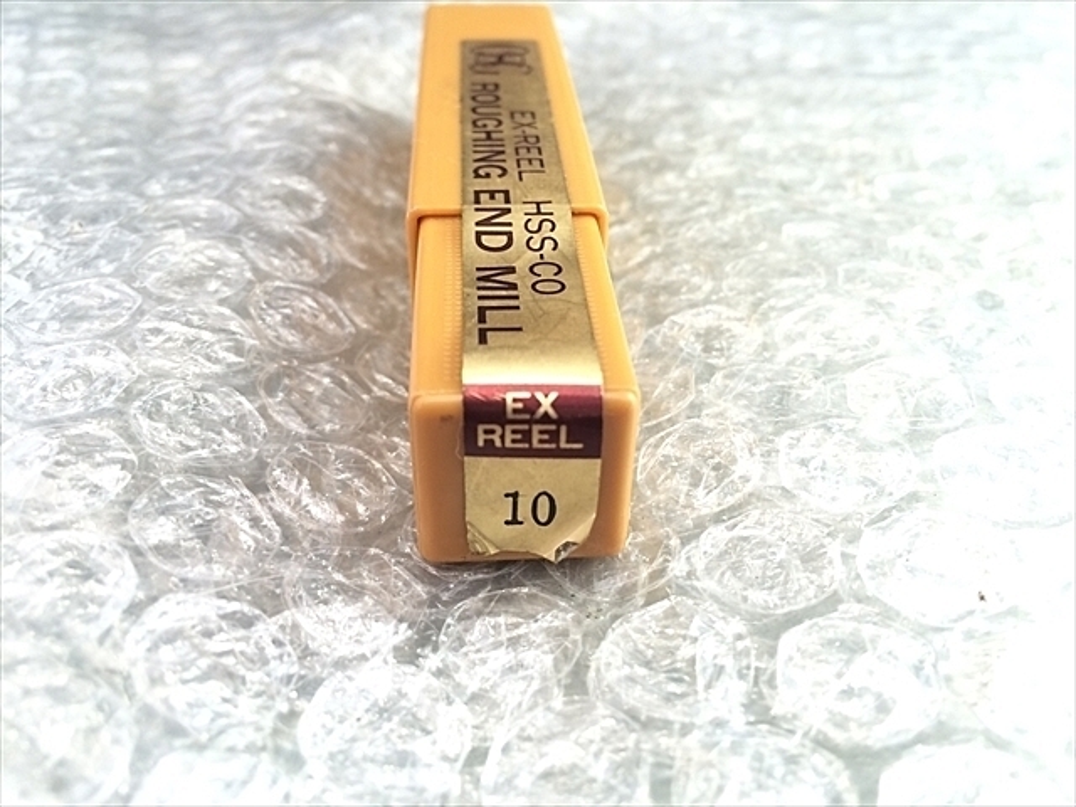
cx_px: 538
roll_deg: +1.9
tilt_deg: -37.4
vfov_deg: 48.2
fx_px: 901
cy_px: 404
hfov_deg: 61.7
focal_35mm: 29
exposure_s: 1/30
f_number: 2.2
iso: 80
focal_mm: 4.15
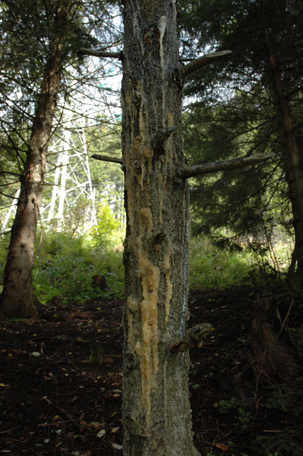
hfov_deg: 39.9
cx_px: 152
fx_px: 417
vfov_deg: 57.3
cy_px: 228
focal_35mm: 33
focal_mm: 22
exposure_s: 1/125
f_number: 5.6
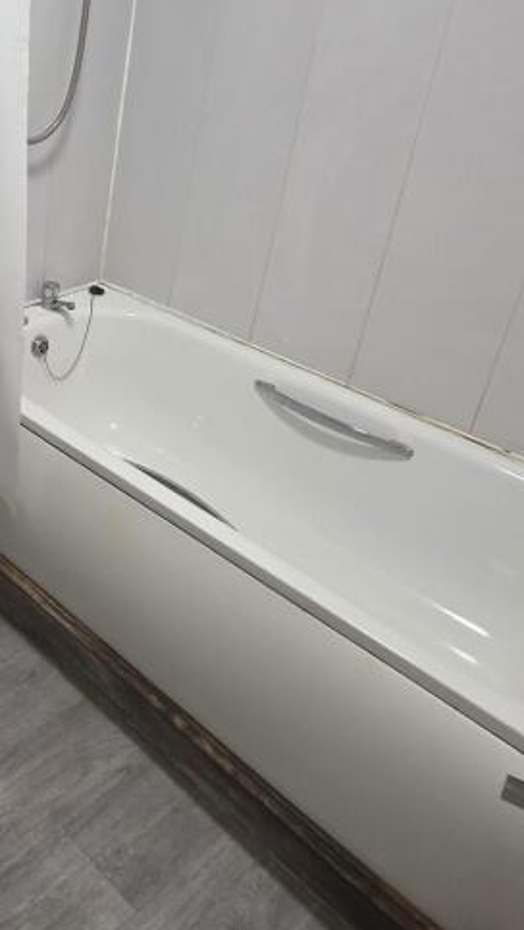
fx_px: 740
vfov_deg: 63.0
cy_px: 323
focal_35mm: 30
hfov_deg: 33.1
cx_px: -77
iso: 200
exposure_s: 1/100
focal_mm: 2.2
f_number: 1.9
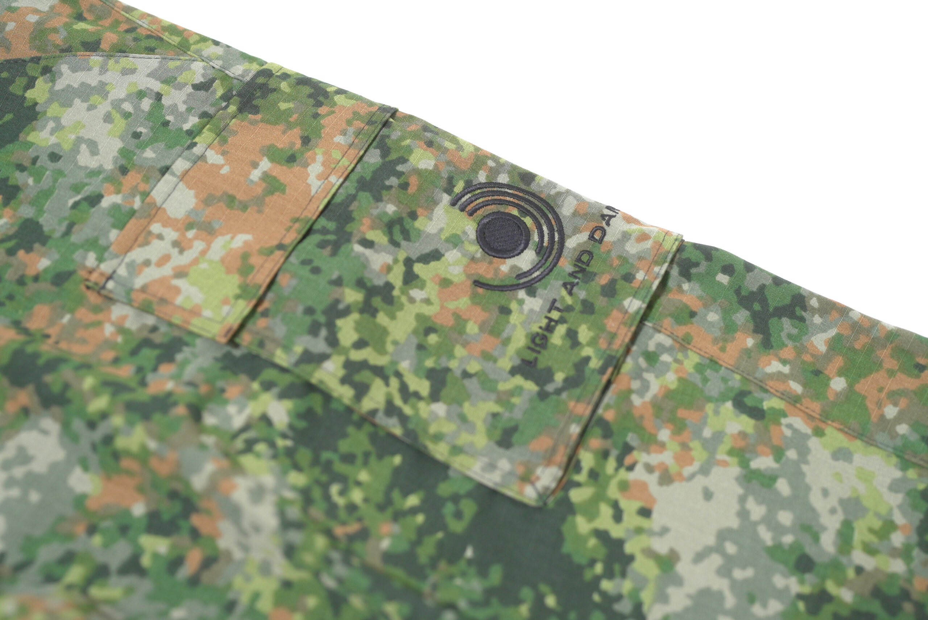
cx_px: 464
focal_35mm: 35
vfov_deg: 37.9
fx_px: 903
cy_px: 310
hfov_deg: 54.4
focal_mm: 35
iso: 320
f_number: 2.8
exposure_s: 1/200
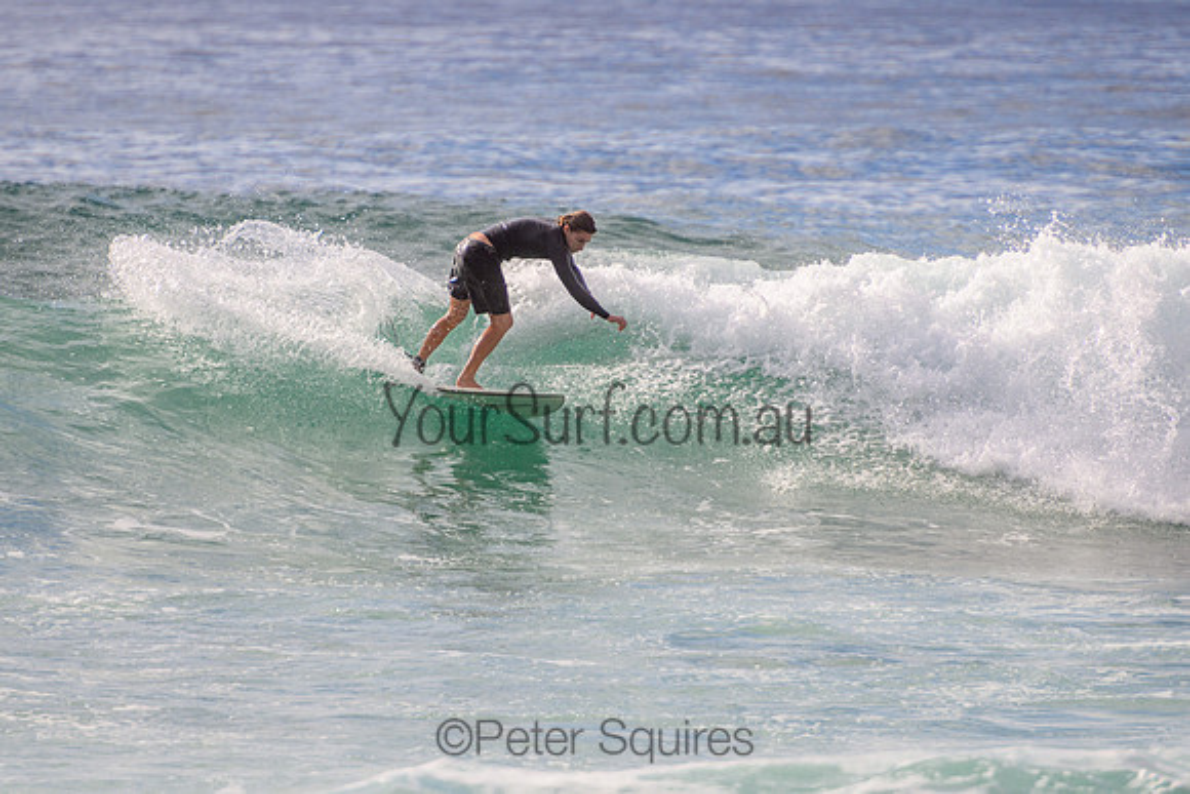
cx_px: 458
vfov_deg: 2.5
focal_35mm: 550
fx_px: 18190
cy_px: 391
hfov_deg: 3.7
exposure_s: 1/2000
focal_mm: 400
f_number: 5.6
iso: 160
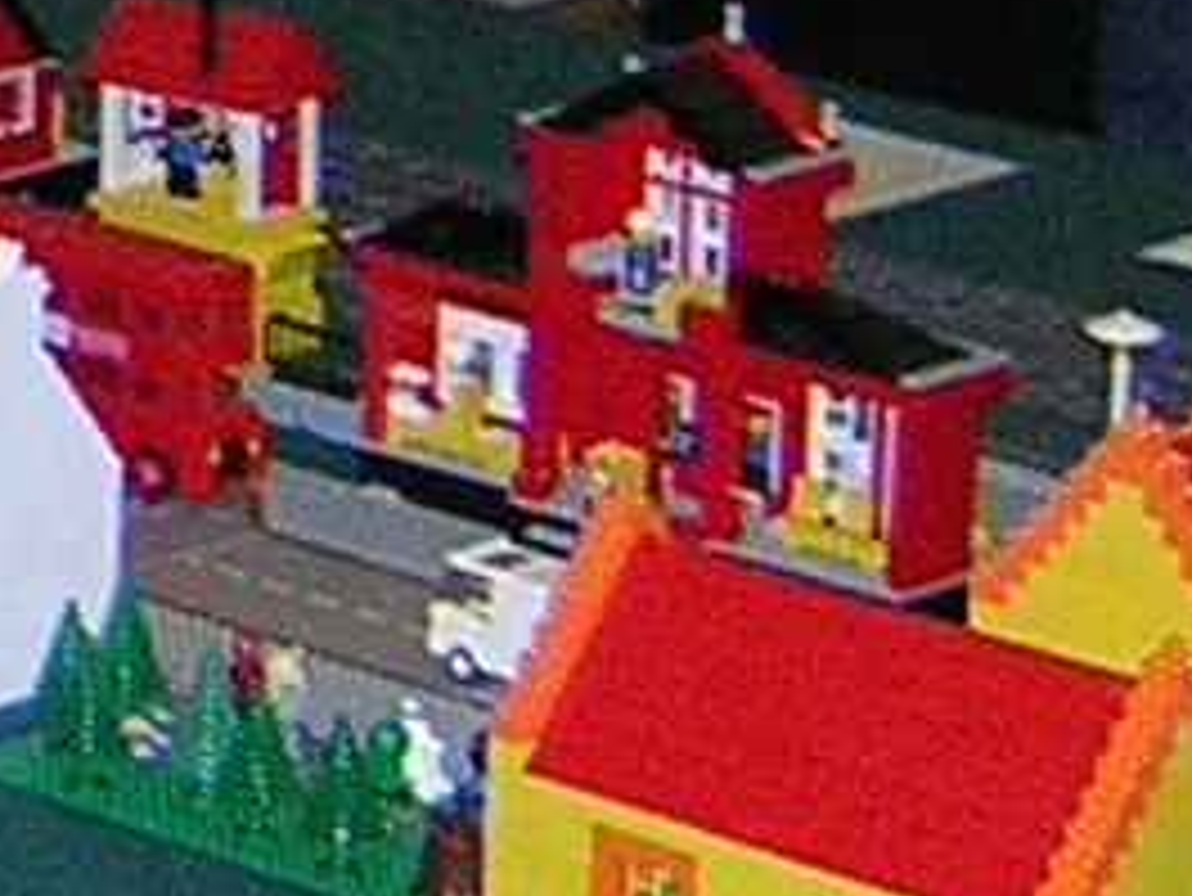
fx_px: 7476
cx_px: -837
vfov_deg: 6.7
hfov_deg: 8.8
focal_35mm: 217
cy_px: -540
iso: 400
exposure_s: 1/60.1
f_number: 2.6
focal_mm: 4.7
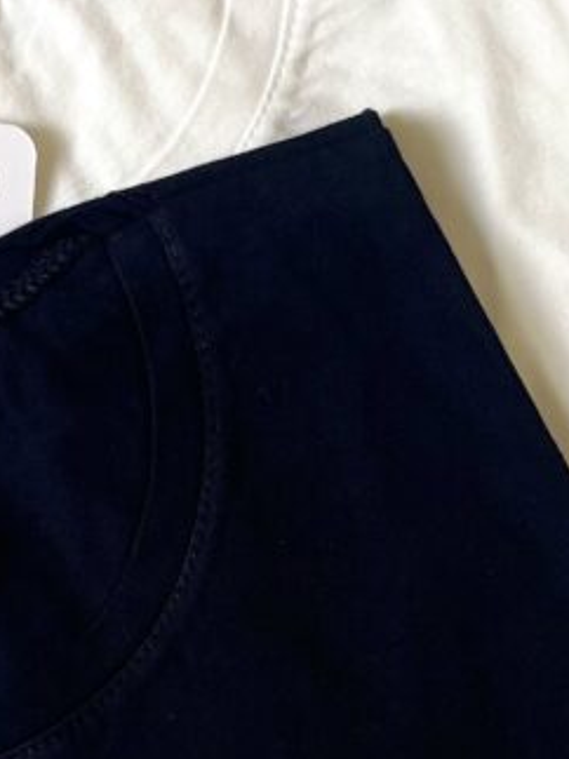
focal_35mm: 86
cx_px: 235
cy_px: 645
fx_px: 1886
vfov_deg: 22.4
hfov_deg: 17.1
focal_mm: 5.1
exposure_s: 1/122
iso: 64
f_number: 1.6
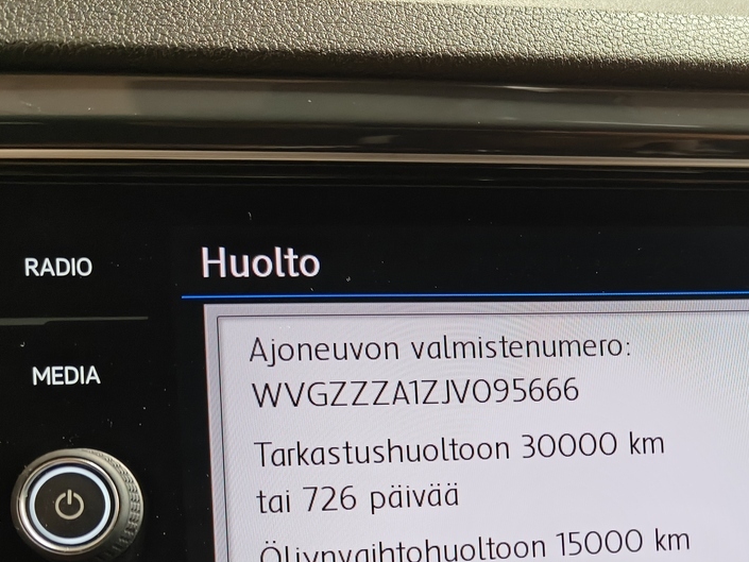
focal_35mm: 49
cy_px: 544
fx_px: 1060
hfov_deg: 37.8
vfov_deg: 28.1
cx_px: 577
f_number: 1.8
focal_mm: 5.59
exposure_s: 1/50
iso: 160
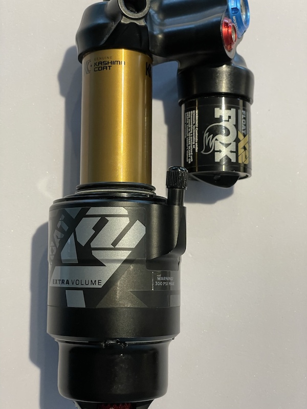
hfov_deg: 28.0
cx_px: 154
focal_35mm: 52
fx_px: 615
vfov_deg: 36.8
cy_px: 204
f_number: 2
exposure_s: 1/60
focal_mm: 6
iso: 200
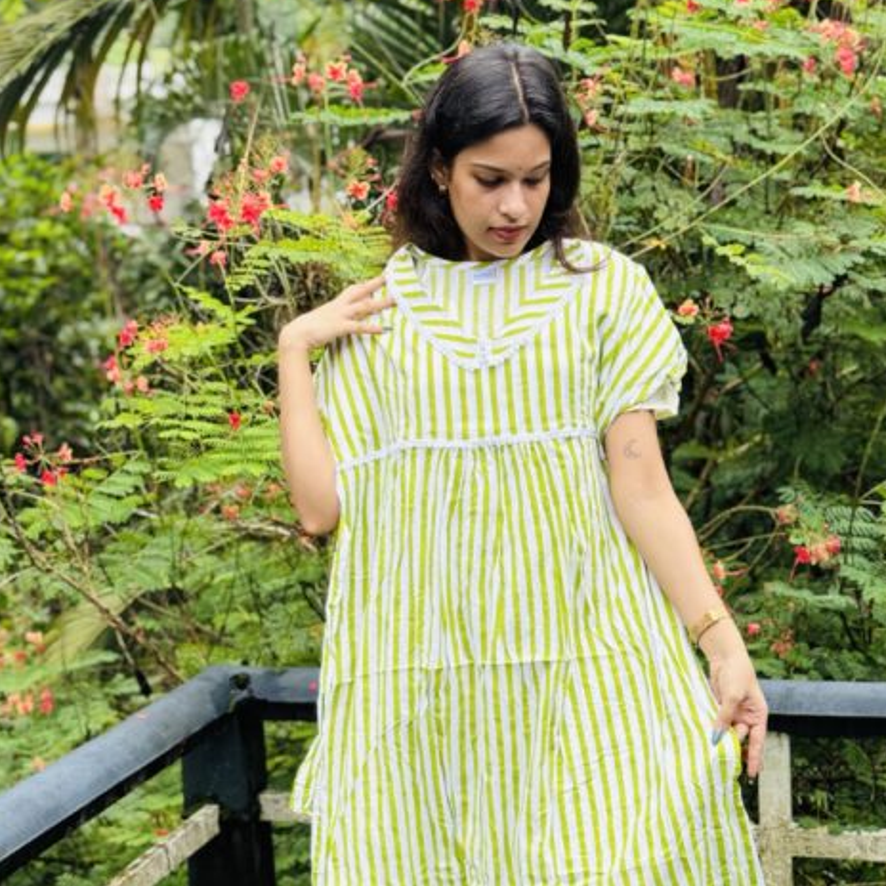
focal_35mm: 61
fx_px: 1766
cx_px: 432
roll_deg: +4.2
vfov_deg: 27.9
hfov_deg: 28.2
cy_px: 608
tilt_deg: -13.2
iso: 64
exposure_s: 1/926
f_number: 1.78
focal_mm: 6.76
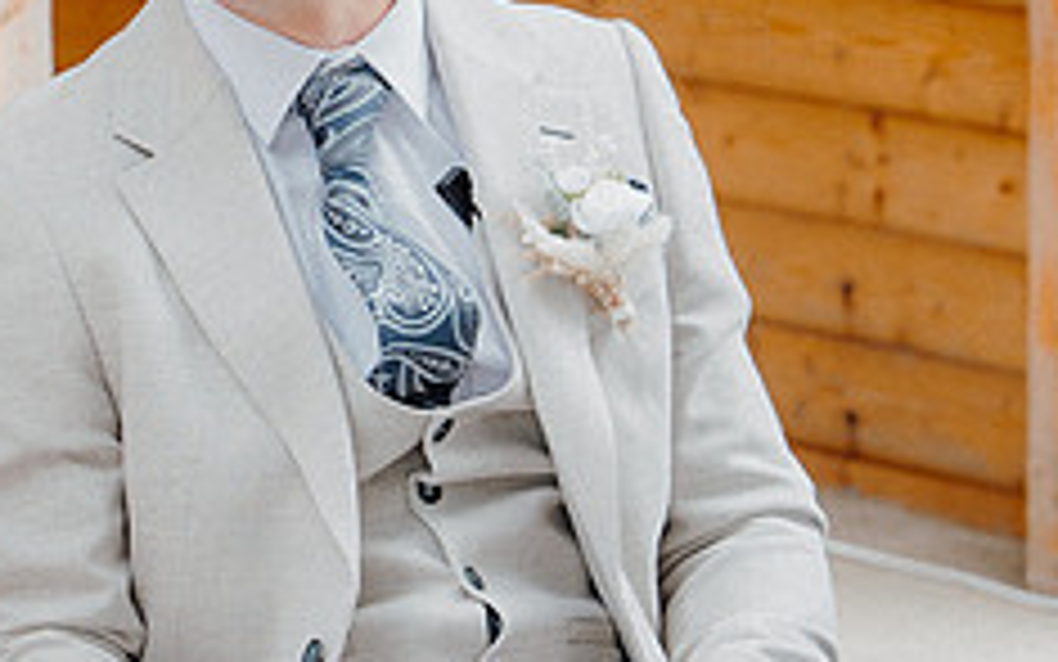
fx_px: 6085
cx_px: 59
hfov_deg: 9.9
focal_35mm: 211
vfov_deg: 6.2
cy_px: 290
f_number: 3.5
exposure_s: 1/200
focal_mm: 56
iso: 125
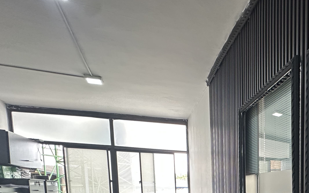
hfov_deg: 57.2
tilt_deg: -5.1
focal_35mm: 28
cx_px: 278
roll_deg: +0.5
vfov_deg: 37.5
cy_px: 211
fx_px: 236
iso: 200
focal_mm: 2.22
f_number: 2.2
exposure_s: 1/60
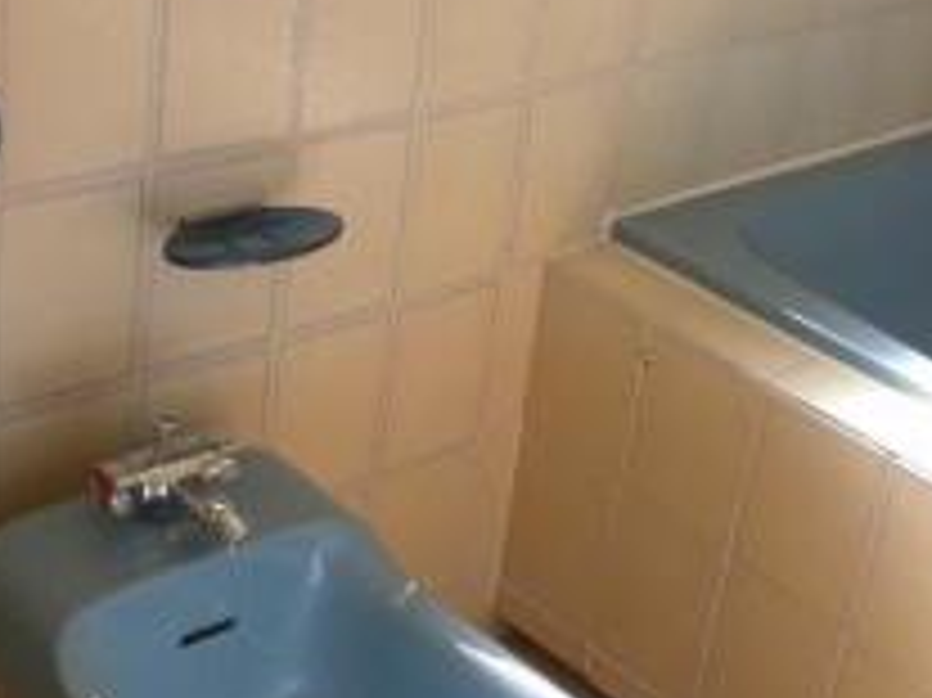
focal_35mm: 107
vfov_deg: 13.8
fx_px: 2879
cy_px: 263
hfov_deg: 18.4
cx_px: 349
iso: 100
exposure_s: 1/96.3
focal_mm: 7.85
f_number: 3.7
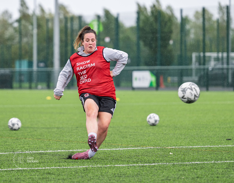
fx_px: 1823
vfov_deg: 5.7
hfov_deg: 7.3
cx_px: 94
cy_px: 62
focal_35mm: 266
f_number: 2.8
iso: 160
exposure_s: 1/1250
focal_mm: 150
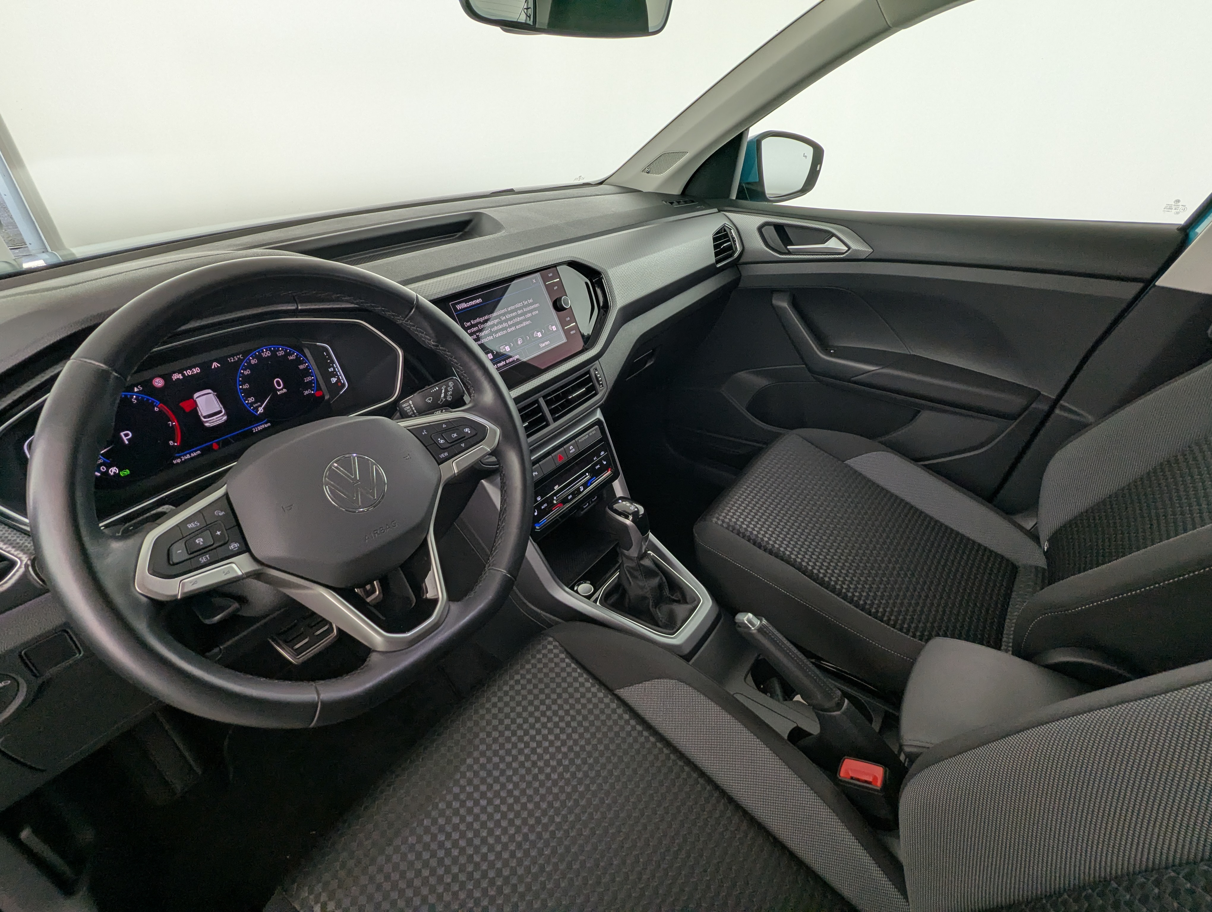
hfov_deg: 94.4
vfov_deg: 78.2
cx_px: 606
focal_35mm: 16
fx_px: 561
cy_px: 456
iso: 43
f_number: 2.2
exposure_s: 1/64.1
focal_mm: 2.35
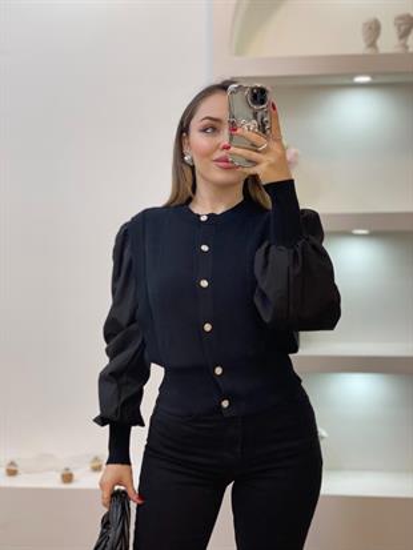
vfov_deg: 36.8
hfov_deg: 28.0
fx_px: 827
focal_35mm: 52
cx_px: 206
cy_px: 275
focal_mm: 6
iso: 100
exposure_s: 1/100
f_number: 2
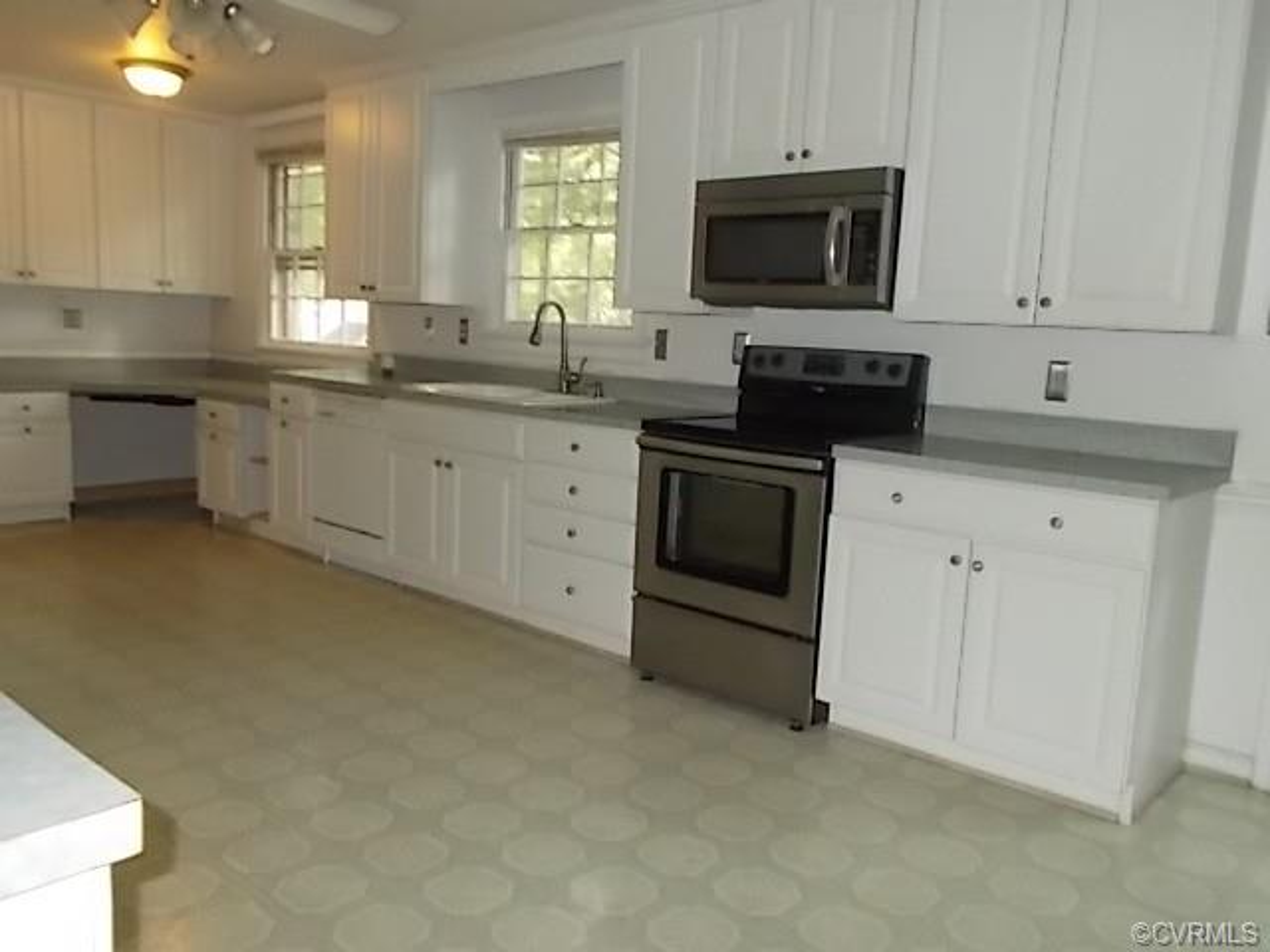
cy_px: 476
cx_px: 635
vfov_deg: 46.8
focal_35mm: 30
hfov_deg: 60.0
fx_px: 1101
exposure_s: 1/25
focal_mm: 5.3
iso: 250
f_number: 3.4
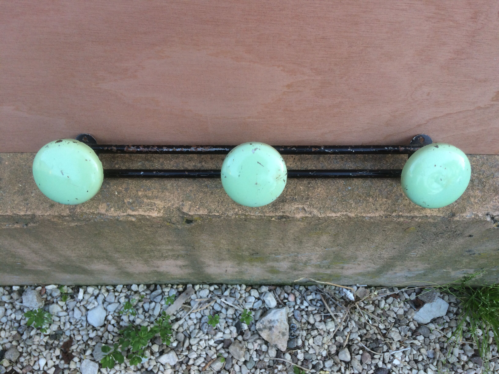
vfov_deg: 48.2
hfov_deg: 61.7
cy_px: 187
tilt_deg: -66.5
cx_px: 250
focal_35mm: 29
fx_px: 418
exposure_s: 1/50
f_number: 2.2
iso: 50
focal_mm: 4.15
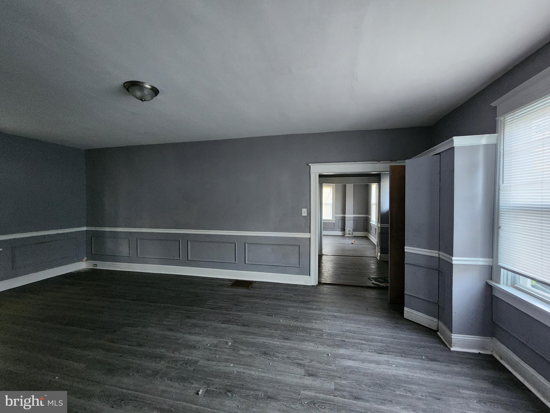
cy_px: 206
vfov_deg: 89.9
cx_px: 275
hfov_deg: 106.2
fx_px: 207
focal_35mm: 13
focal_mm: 2.2
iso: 640
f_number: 2.2
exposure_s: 1/30
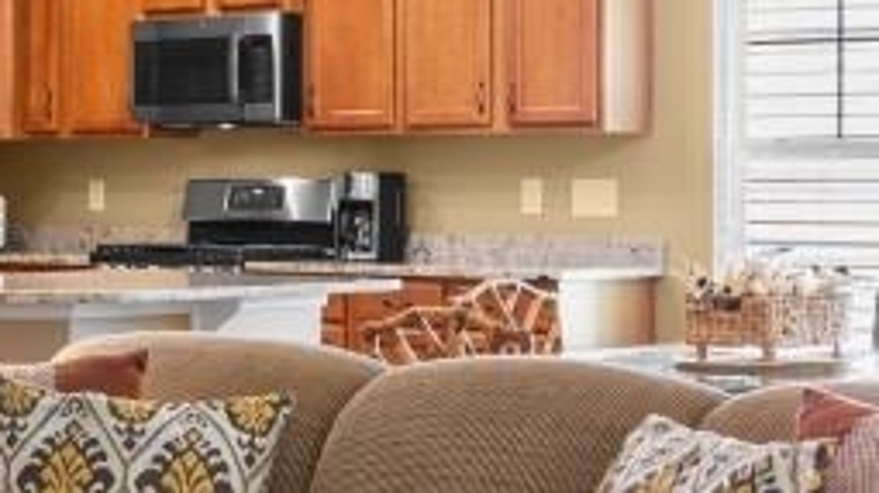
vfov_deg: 12.1
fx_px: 2329
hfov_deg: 20.8
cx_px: 59
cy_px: 152
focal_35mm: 100
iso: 100
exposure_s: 1/3
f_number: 4.5
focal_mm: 10
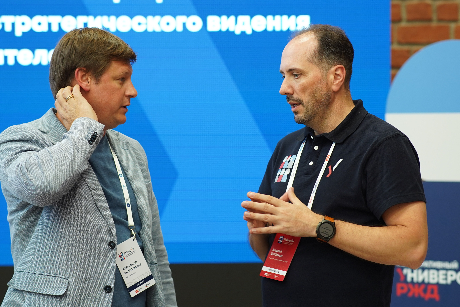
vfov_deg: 10.8
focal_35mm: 127
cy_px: 154
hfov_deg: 16.1
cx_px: 230
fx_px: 1623
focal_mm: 85
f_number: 2.2
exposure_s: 1/80
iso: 500
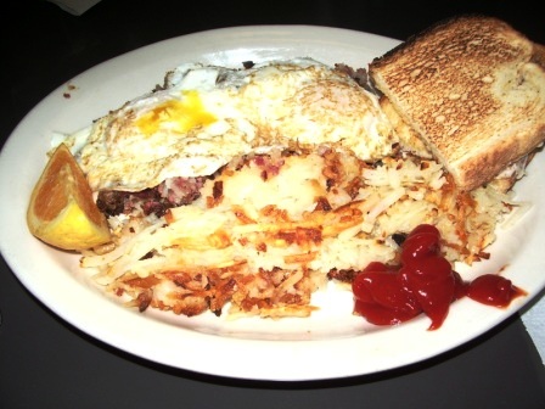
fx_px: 551
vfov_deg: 40.7
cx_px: 272
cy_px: 204
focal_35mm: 35
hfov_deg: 52.6
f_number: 4.3
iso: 100
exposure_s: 1/40
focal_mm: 5.8
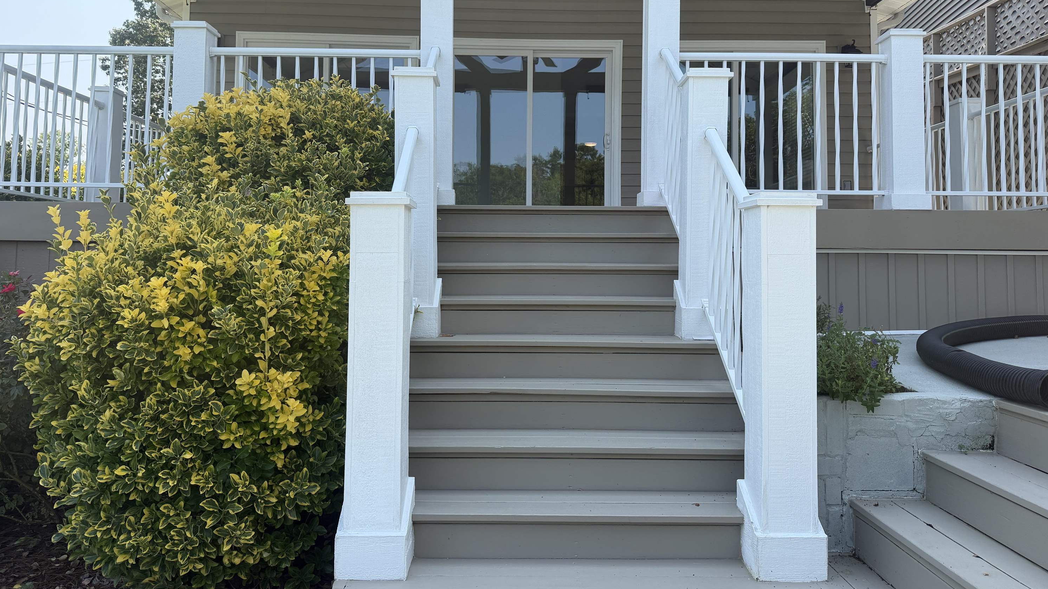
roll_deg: -0.7
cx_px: 518
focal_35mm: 27
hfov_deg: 69.9
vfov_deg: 42.6
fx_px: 750
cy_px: 220
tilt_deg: +4.2
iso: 100
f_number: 1.78
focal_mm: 6.76
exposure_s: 1/2703
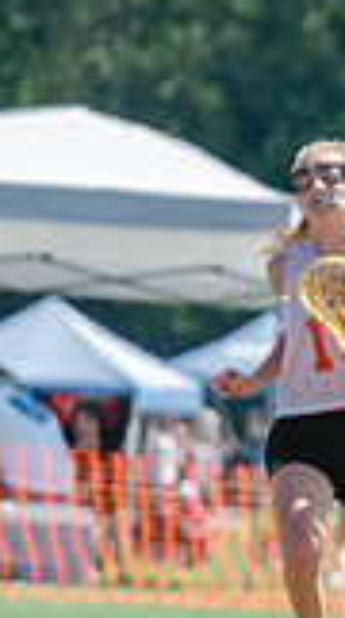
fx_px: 17435
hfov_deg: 1.1
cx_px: 1231
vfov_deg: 2.0
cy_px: 547
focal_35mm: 1067
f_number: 4.5
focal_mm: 185
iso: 400
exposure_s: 1/1250
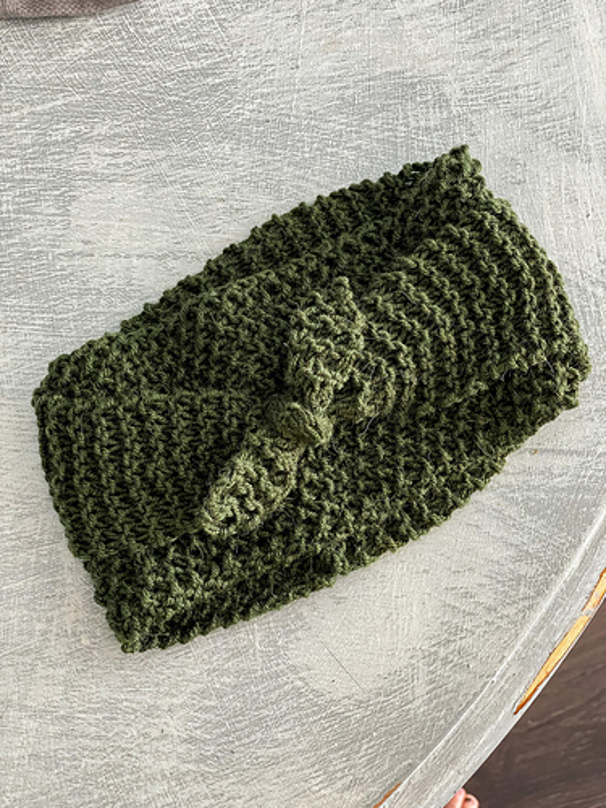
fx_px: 1214
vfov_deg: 36.8
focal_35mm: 52
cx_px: 303
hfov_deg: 28.0
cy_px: 404
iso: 200
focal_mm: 6
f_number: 2
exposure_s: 1/100
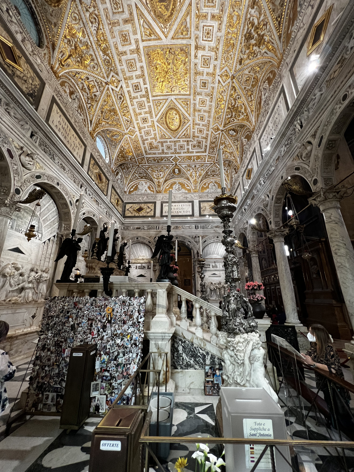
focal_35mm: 13
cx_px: 177
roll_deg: +0.0
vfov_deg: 106.2
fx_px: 177
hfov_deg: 89.9
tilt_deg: +17.7
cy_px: 236
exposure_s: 1/50
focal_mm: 1.57
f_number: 1.8
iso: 320
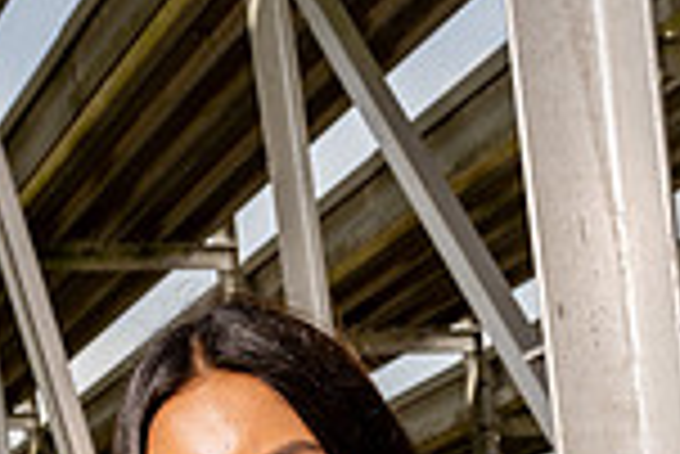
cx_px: 423
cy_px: 993
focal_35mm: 110
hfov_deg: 18.5
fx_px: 2080
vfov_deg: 11.0
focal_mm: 37
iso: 100
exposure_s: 1/400
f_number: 8
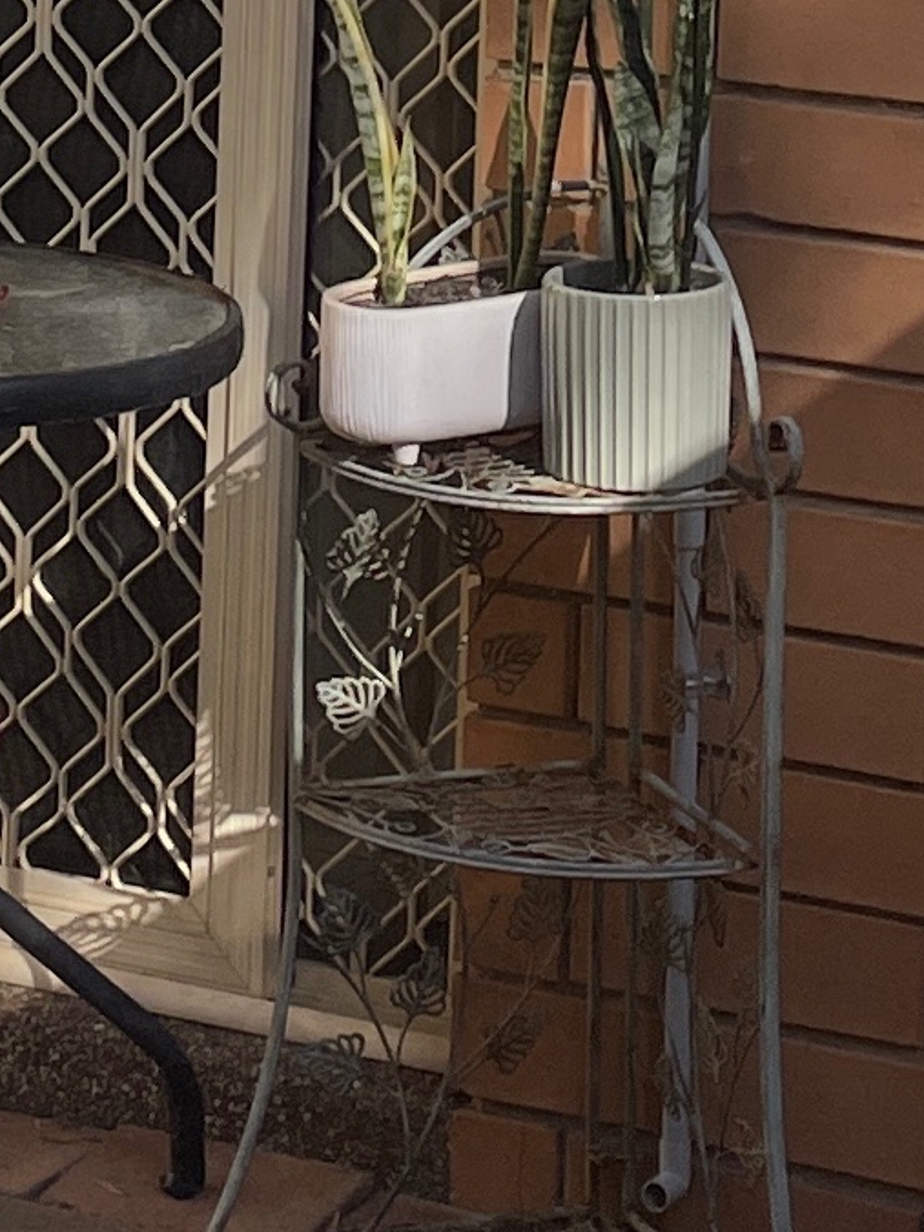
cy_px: -713
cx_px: 461
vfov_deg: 12.1
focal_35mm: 155
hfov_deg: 9.6
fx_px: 5517
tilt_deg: -0.7
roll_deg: -2.1
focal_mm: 4.2
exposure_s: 1/1855
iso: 32
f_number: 1.6
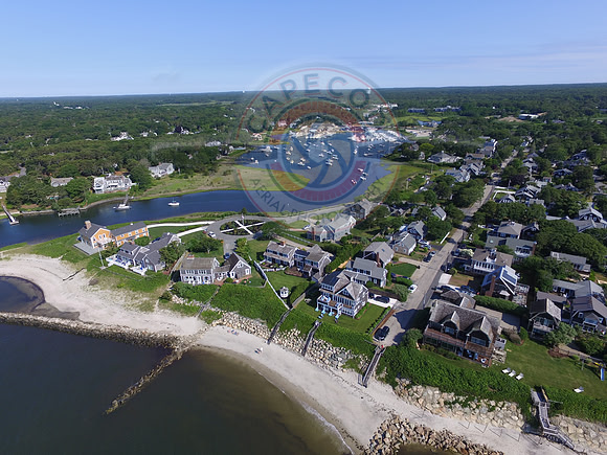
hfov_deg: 81.7
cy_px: 228
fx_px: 351
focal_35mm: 20
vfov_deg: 66.0
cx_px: 304
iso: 100
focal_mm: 3.61
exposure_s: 1/1064
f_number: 2.8
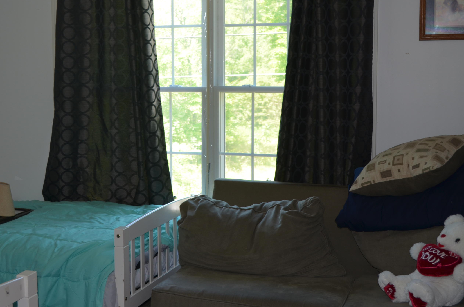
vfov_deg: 23.7
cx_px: 199
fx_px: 733
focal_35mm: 57
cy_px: 130
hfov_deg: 35.1
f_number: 4.8
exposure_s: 1/30
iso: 200
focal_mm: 32
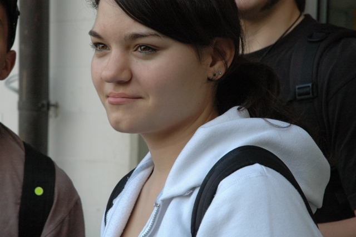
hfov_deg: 19.5
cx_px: 178
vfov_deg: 13.0
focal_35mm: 105
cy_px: 118
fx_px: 1038
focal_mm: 70
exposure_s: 1/320
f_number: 9
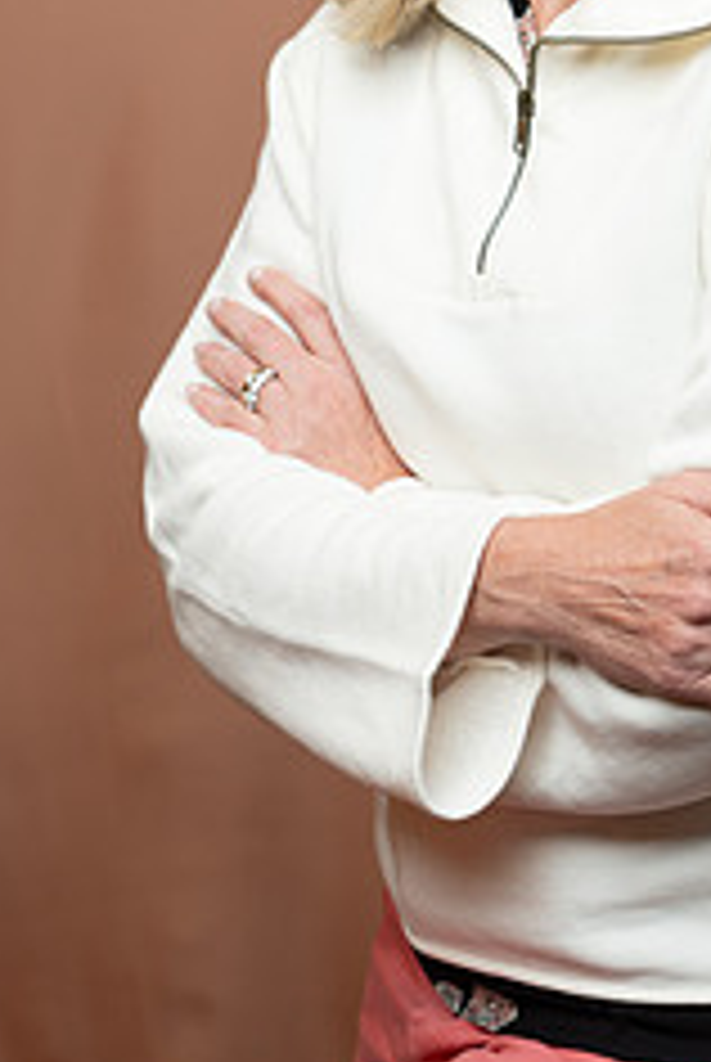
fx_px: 4046
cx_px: 603
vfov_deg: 14.8
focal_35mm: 137
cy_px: 126
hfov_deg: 10.0
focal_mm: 72
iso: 320
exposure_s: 1/160
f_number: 4
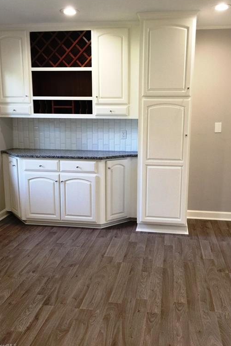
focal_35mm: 31
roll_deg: -0.6
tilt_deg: -9.9
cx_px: 125
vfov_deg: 60.3
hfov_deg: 42.3
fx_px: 298
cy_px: 171
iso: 50
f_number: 2.2
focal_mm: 4.15
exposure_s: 1/30
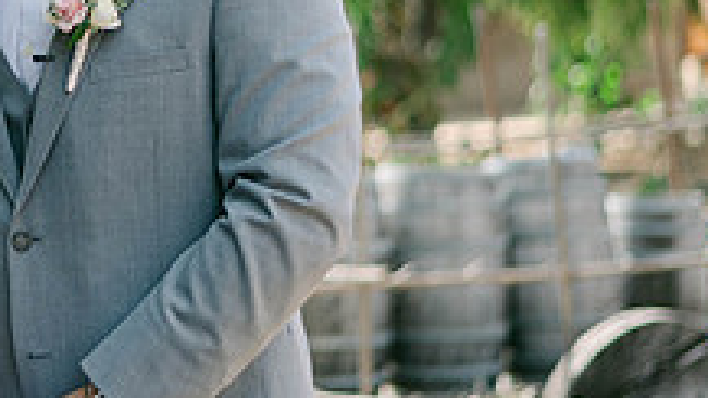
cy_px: 14
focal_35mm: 151
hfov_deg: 14.1
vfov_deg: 8.0
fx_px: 2834
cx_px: 25
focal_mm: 50
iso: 100
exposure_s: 1/2500
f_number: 2
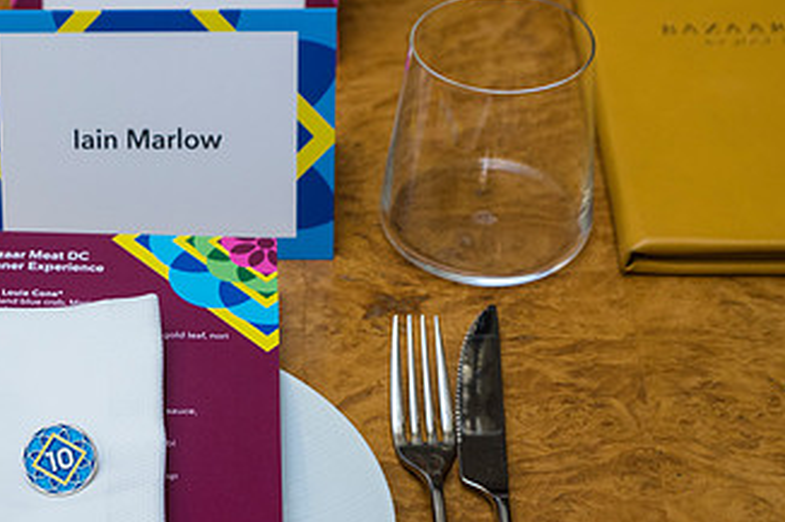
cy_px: 420
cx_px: 178
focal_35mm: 89
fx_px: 1940
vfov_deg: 15.2
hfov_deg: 22.6
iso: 800
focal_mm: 50
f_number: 5
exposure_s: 1/125
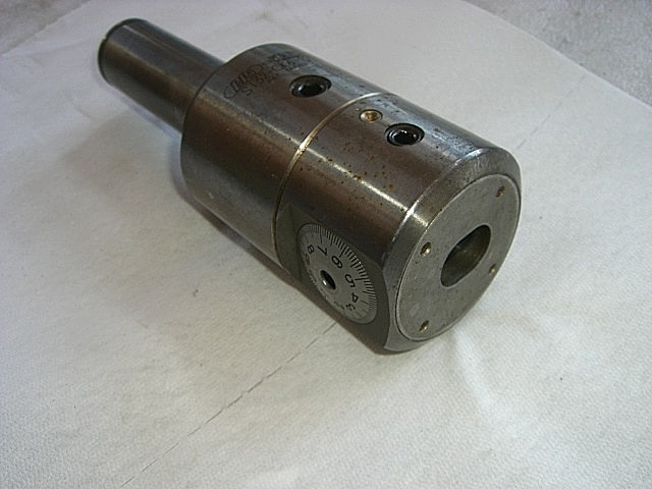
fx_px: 716
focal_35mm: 38
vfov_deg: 37.7
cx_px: 326
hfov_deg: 49.0
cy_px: 244
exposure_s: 1/60
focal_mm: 6.2
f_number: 4.3
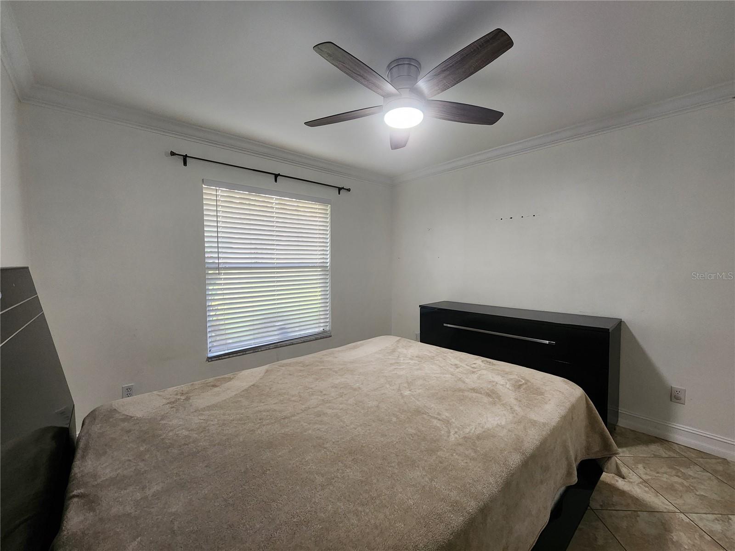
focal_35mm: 13
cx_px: 368
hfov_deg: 106.2
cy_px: 276
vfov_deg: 89.9
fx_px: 276
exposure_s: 1/60
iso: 320
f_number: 2.2
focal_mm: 2.2
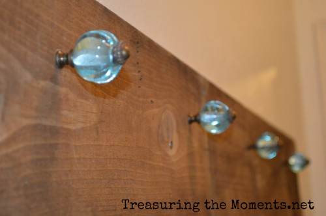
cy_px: 108
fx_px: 746
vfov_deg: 16.5
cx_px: 163
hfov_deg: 24.6
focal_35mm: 82
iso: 2200
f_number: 5.6
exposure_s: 1/60
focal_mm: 55
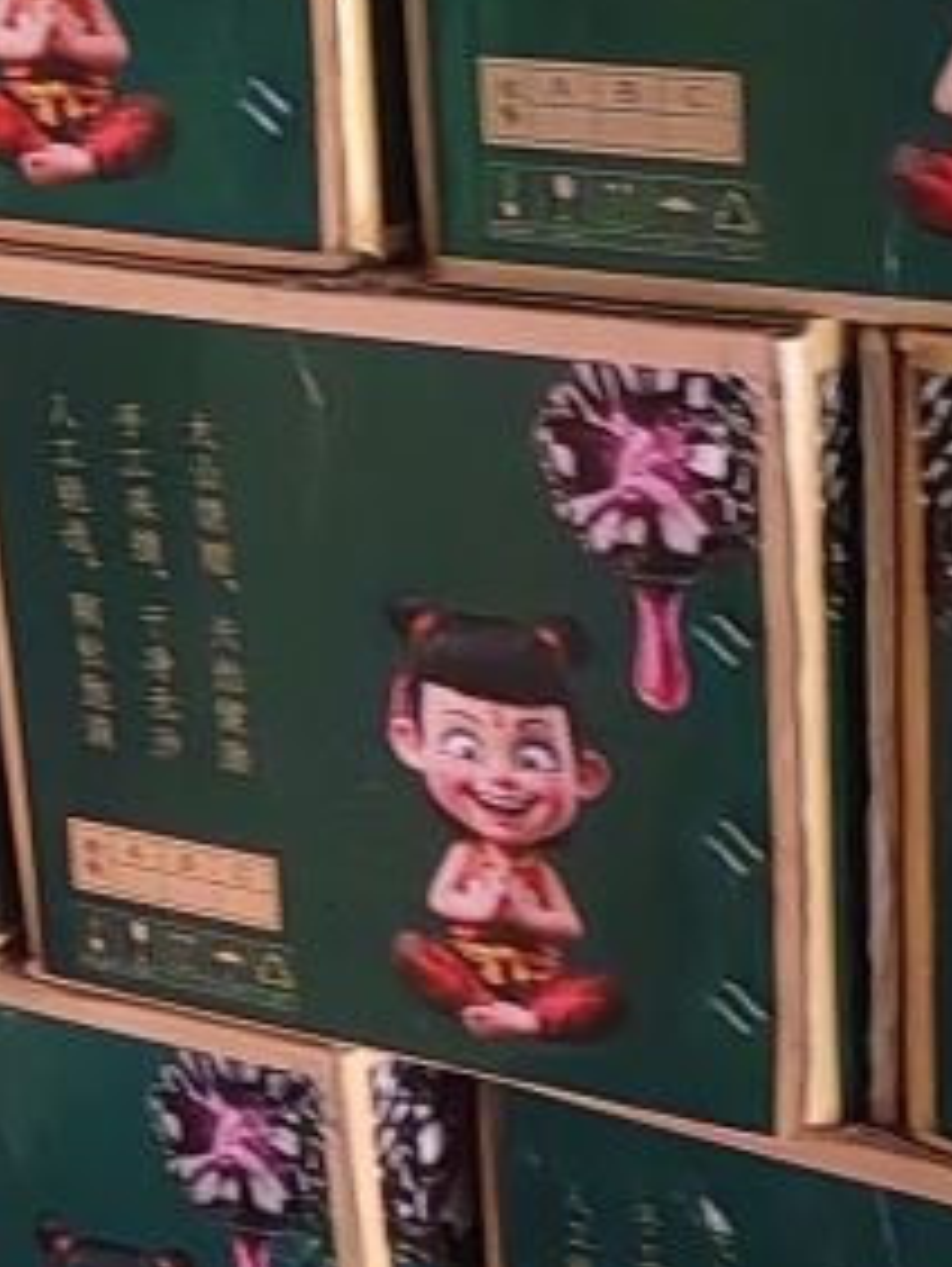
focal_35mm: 102
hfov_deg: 14.5
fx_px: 3735
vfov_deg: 19.0
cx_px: 283
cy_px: 1072
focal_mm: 5.52
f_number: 1.9
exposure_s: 1/100
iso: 4000
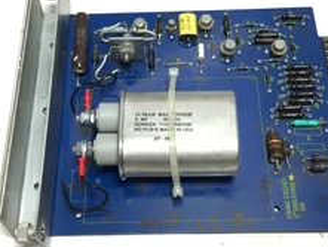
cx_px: 165
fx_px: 531
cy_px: 101
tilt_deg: -59.4
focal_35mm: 56
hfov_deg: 34.3
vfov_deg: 26.1
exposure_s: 1/120
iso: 40
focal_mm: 3.3
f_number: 2.4
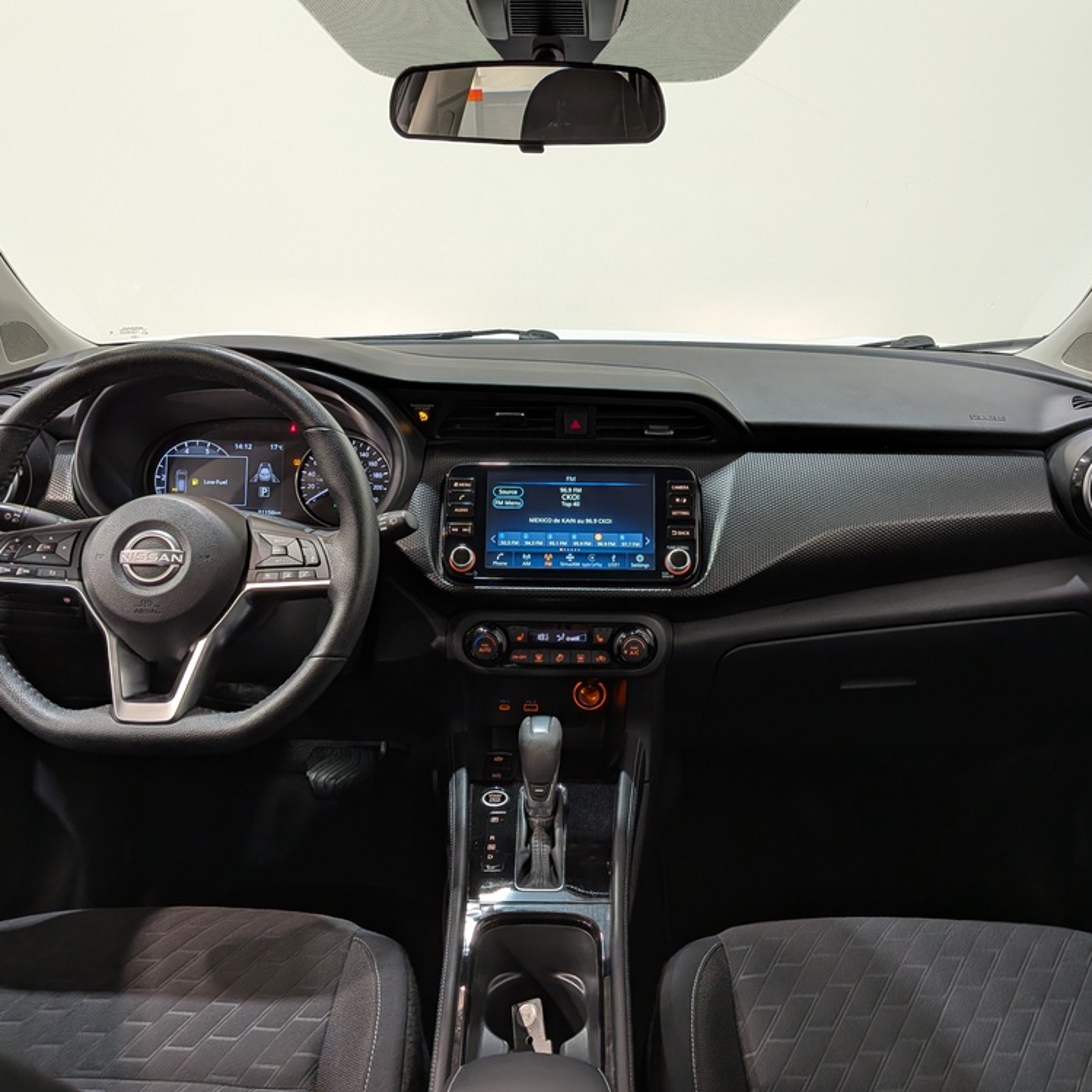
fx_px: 1035
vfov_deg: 55.6
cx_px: 574
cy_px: 547
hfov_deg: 55.6
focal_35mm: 29
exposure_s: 1/24
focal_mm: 4.53
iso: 43
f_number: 1.7
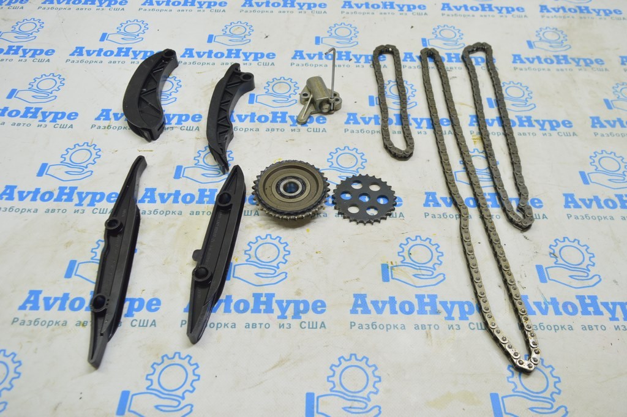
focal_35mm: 30
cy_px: 208
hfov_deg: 62.0
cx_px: 314
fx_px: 522
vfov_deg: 43.5
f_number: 5.6
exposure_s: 1/20
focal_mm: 20
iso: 400
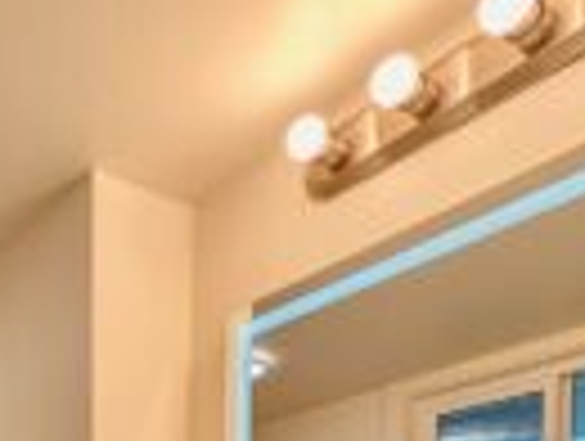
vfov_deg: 27.9
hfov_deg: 43.0
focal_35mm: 37
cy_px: 641
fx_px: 626
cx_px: 0
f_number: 1.7
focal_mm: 2.02
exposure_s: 1/781
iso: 40
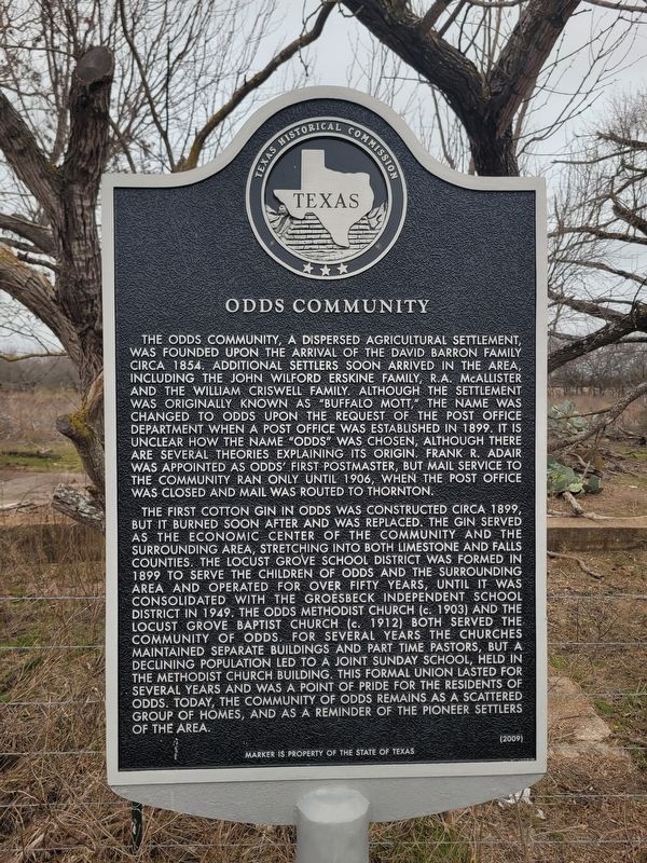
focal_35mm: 26
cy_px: 432
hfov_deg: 53.1
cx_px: 324
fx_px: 648
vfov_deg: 67.3
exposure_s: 1/1365
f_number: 1.8
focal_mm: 5.4
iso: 40
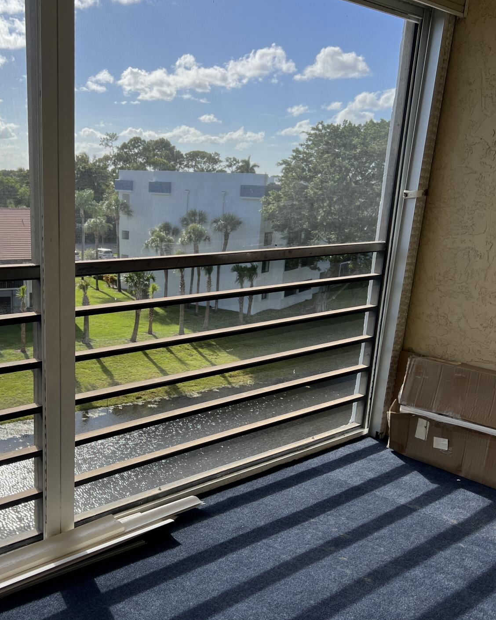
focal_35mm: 36
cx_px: 168
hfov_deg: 40.7
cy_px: 368
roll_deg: -1.7
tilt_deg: -16.0
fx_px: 661
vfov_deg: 50.0
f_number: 1.5
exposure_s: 1/2762
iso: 50
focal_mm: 5.7
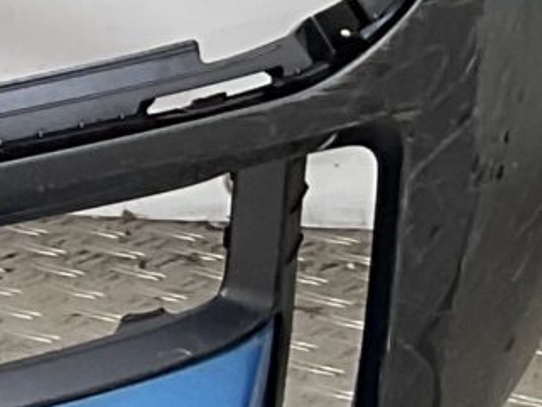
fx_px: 3618
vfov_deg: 6.3
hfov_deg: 7.3
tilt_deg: -8.9
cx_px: -1261
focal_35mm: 231
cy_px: -235
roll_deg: -1.9
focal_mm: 3
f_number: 1.8
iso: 16
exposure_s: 1/136
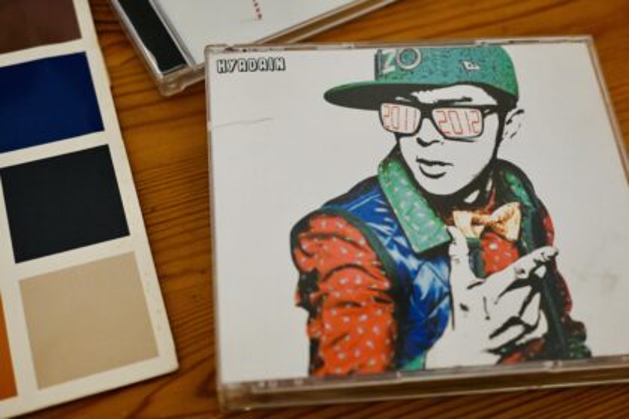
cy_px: 210
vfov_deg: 31.9
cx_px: 314
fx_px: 734
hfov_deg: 46.4
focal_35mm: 42
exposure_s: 1/125
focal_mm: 28
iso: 2000
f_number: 2.8
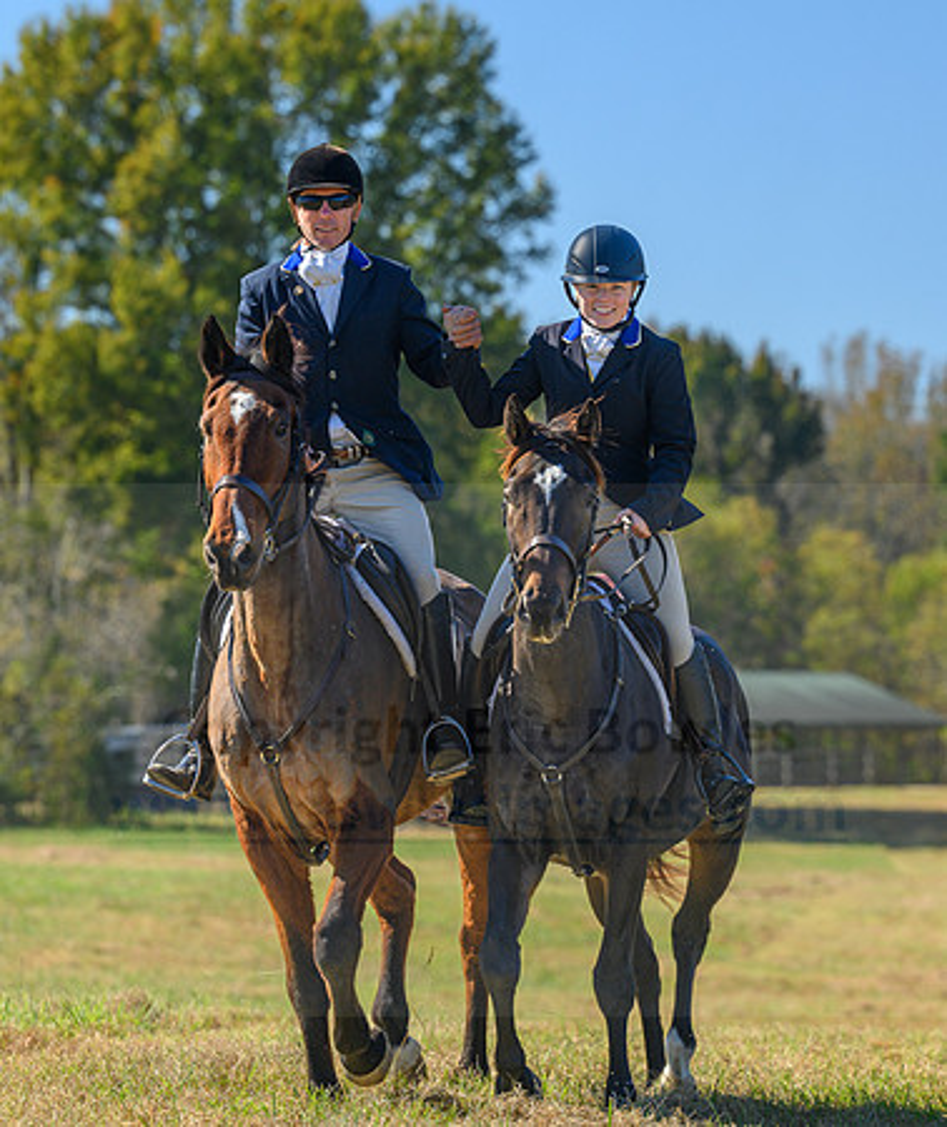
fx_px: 6681
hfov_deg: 8.1
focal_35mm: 196
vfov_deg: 9.6
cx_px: 617
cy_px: 496
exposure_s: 1/500
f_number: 3.5
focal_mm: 125
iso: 100
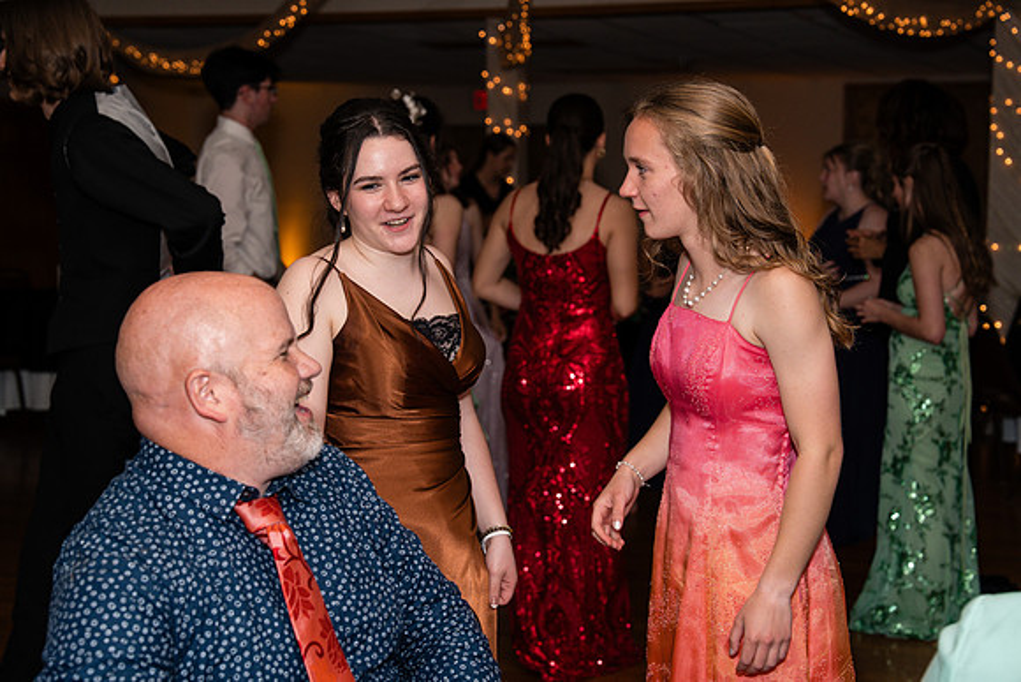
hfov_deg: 28.8
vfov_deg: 19.5
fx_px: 1986
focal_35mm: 70
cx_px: 510
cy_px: 341
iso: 400
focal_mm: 70
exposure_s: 1/250
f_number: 5
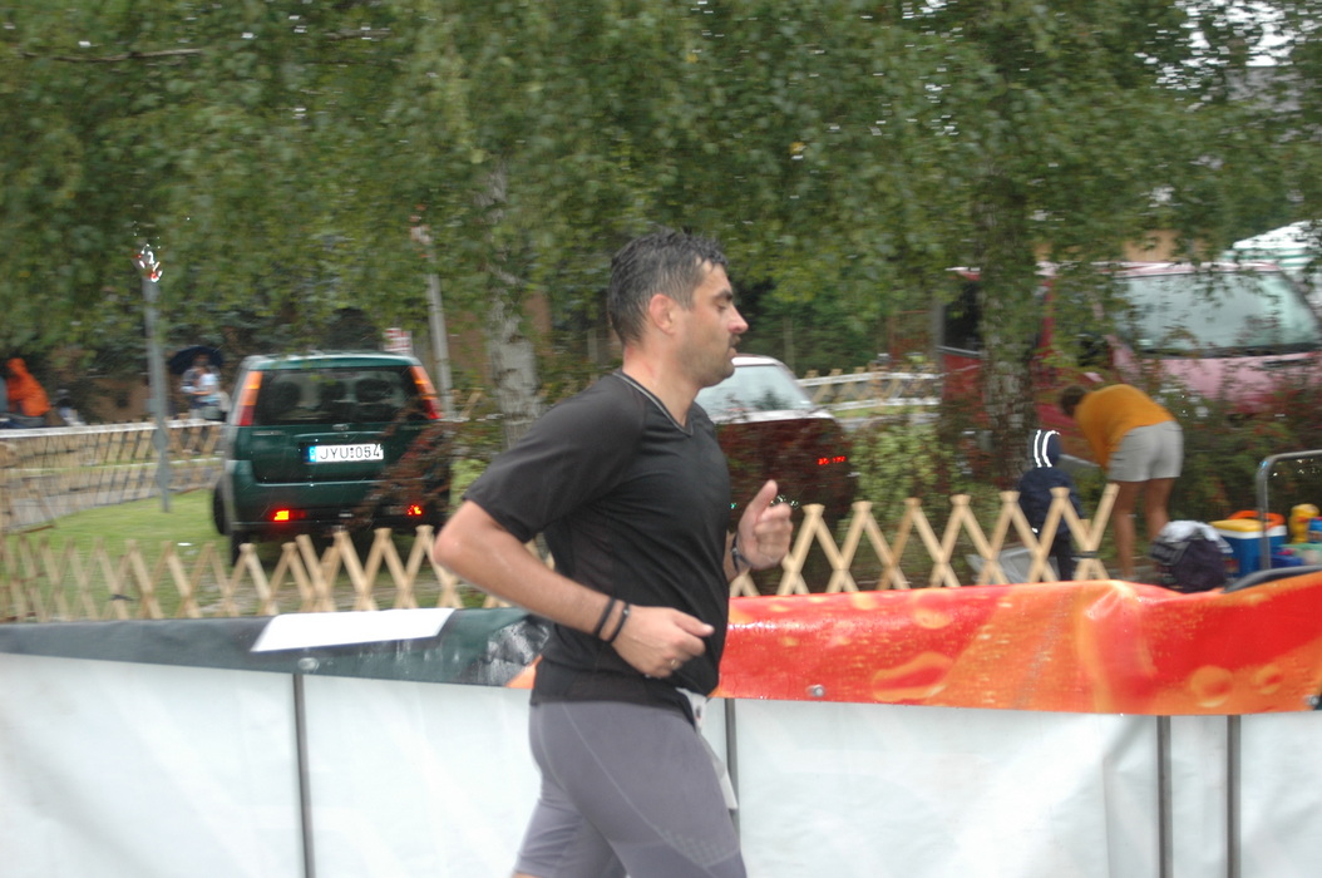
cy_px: 439
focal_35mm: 57
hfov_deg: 35.1
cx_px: 661
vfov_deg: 23.7
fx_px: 2091
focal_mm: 38
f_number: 4
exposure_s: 1/125
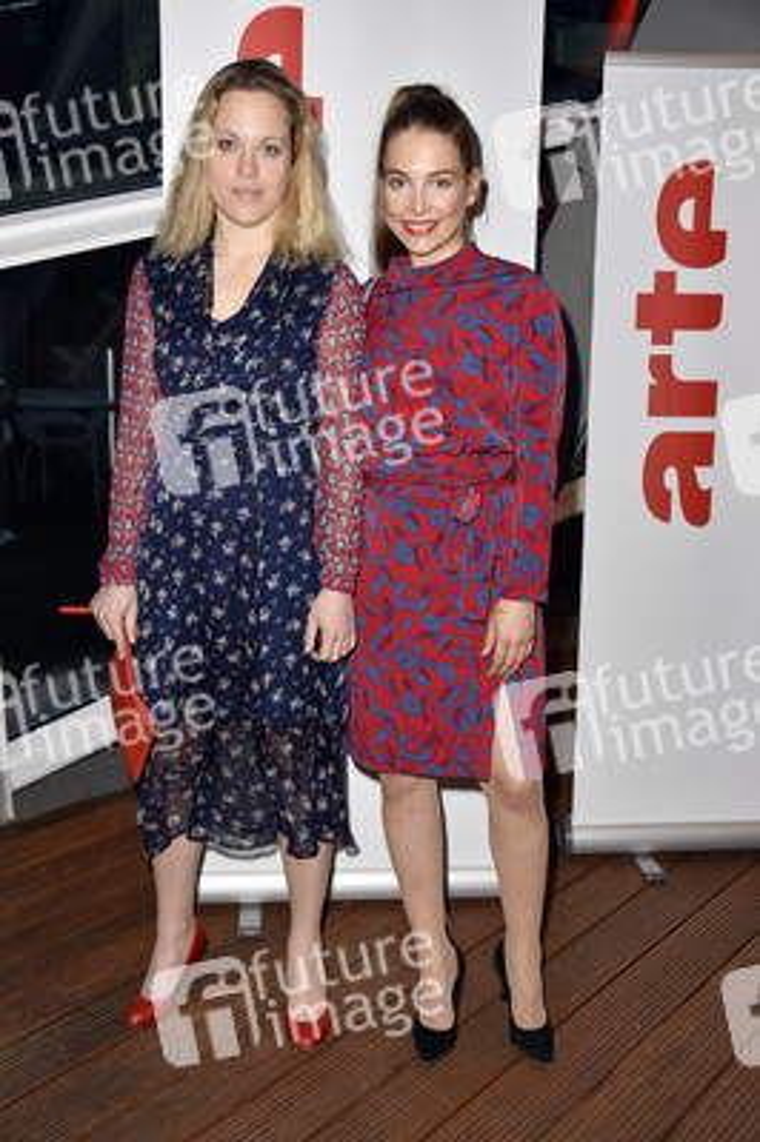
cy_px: 571
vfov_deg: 50.7
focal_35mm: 38
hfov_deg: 35.0
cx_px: 380
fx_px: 1205
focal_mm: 38
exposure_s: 1/160
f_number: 5.6
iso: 800
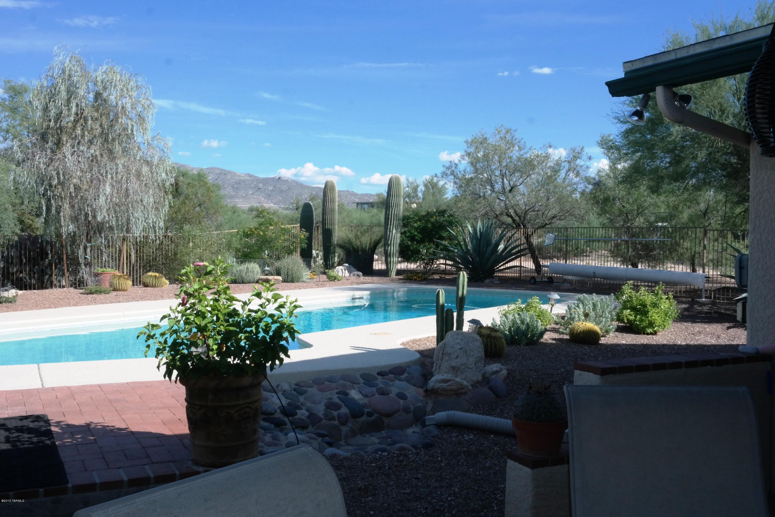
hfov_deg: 53.1
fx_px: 775
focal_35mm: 36
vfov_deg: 36.9
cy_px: 258
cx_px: 388
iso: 400
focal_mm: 24
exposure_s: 1/180
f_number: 22
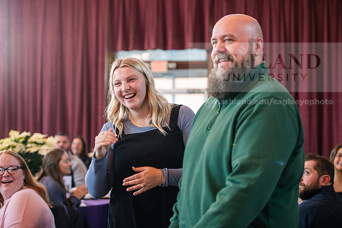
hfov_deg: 28.8
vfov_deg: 19.5
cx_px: 171
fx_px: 665
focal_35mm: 70
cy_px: 114
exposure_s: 1/200
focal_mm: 70
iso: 1600
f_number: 3.2
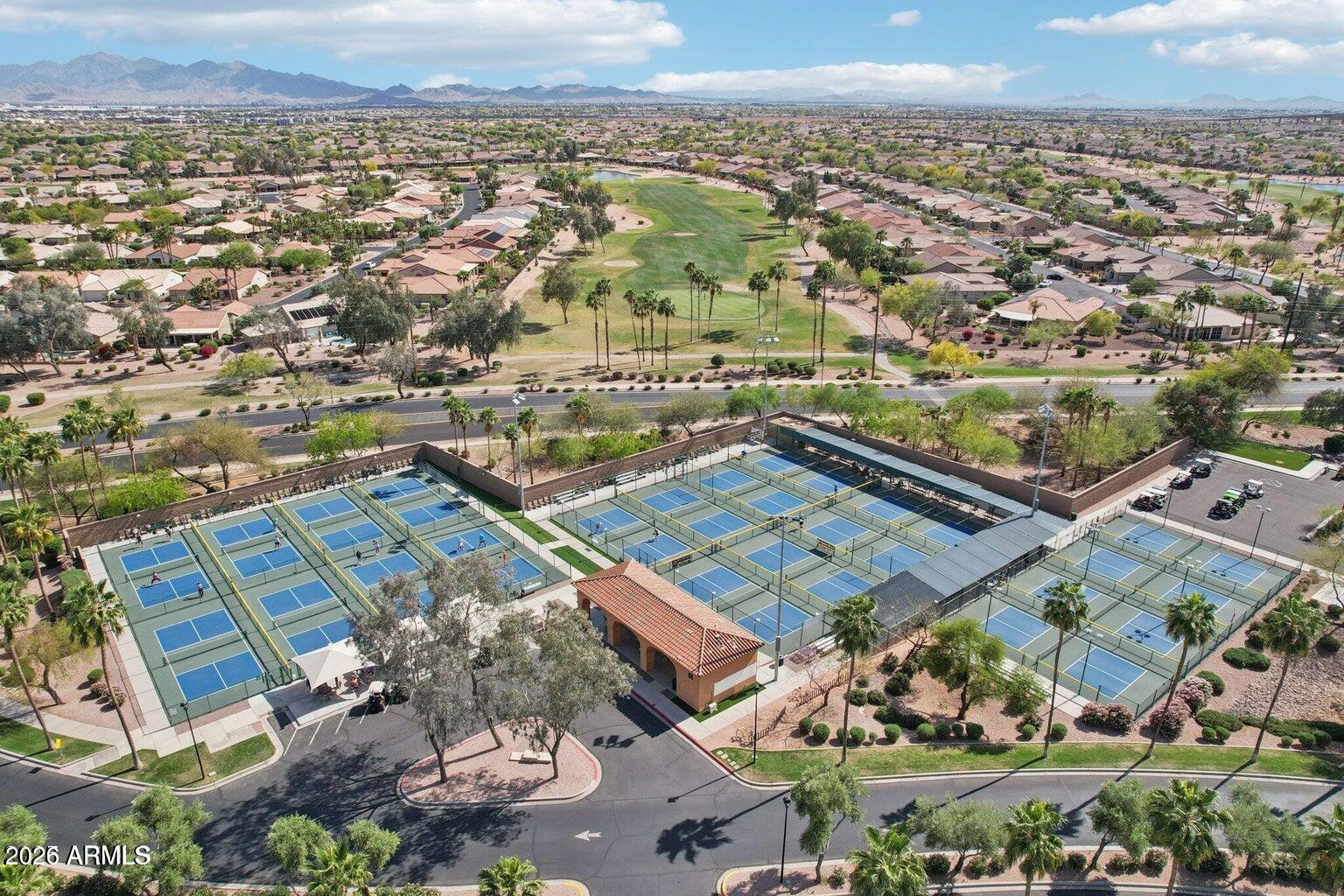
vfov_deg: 57.2
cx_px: 672
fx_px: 821
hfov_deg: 78.6
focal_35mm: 22
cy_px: 448
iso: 150
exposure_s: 1/2500
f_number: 2.8
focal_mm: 8.38
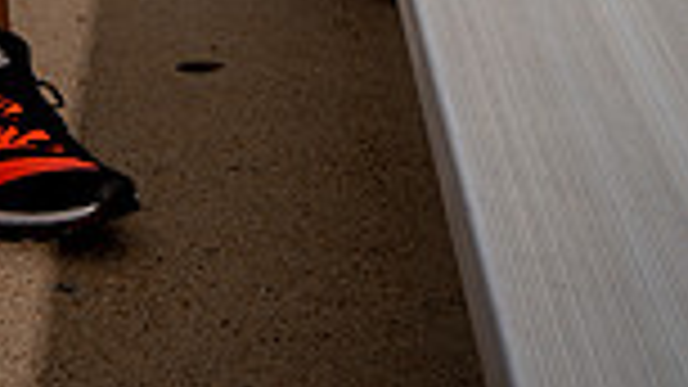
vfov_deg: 7.3
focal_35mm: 154
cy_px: -612
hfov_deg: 13.8
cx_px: 22
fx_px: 2809
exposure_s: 1/250
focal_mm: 50
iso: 80
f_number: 6.3
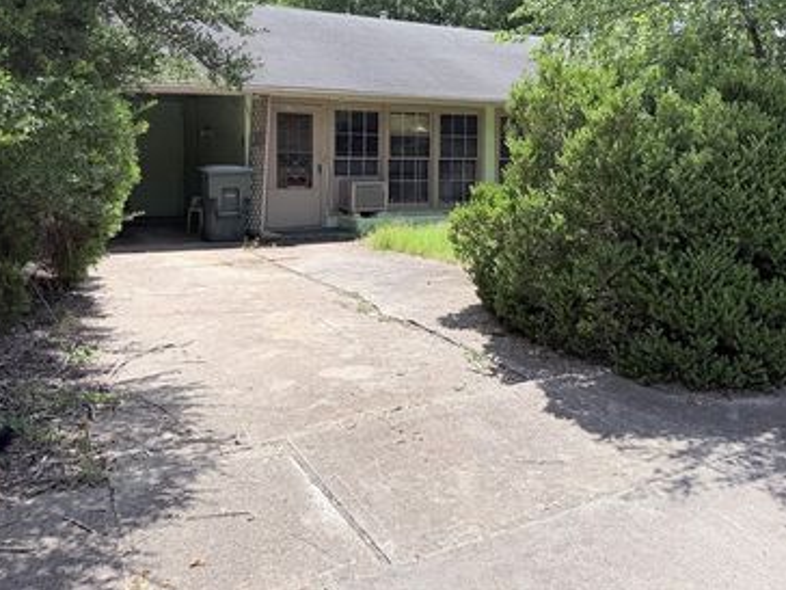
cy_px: 189
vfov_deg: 42.3
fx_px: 749
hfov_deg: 55.2
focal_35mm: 33
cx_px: 447
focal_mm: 6.76
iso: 80
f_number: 1.78
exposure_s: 1/2703
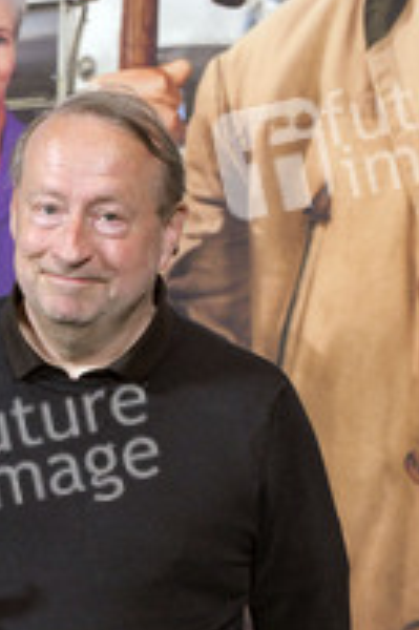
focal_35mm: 120
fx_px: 2098
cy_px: 617
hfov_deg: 11.4
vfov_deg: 16.7
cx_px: 88
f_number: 5.6
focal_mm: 60
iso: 1600
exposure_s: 1/200
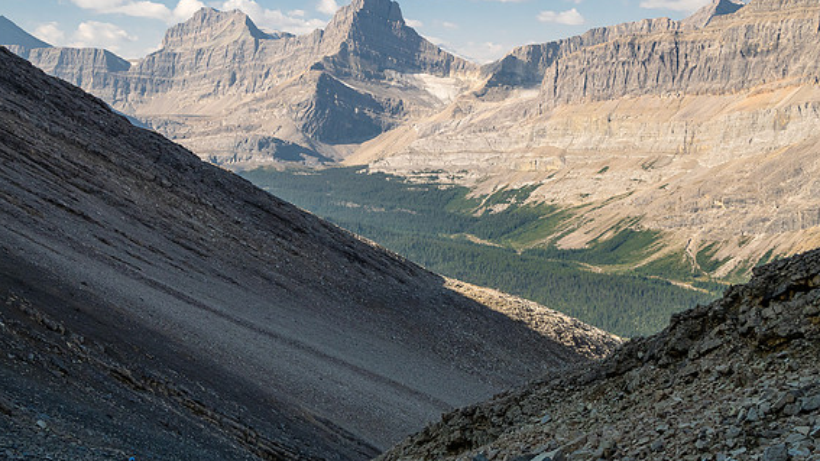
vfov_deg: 24.4
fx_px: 1065
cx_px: 411
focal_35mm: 49
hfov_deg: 42.1
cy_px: 229
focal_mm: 22
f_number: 8
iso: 200
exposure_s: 1/160
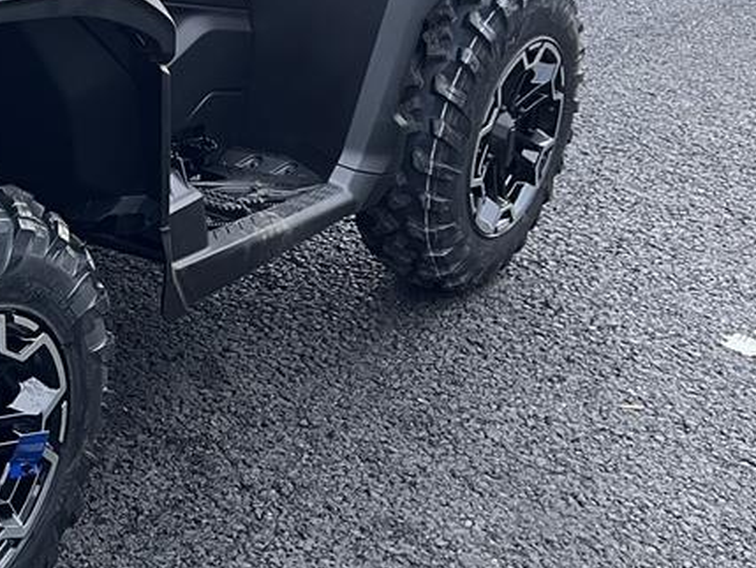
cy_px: 5
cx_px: -55
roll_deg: -1.0
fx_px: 1354
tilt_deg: -12.2
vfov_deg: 22.8
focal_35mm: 62
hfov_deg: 28.6
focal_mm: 5.1
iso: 200
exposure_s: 1/60
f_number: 1.6
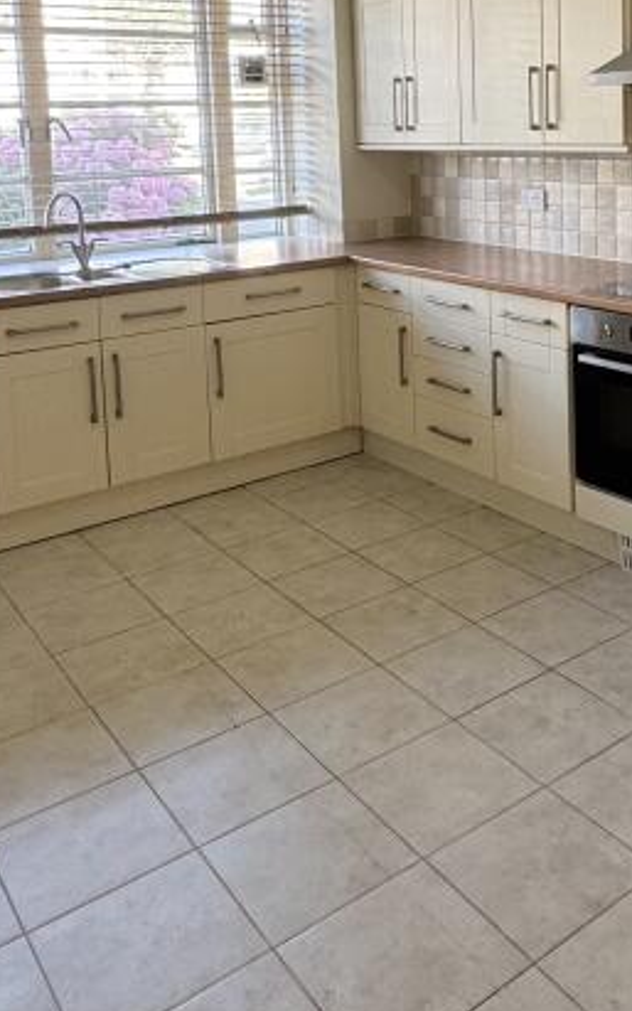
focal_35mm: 37
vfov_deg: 49.9
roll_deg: +1.7
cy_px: 216
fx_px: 1019
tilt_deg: -4.6
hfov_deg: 33.7
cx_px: 482
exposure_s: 1/99
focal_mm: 2.22
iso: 160
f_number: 2.2
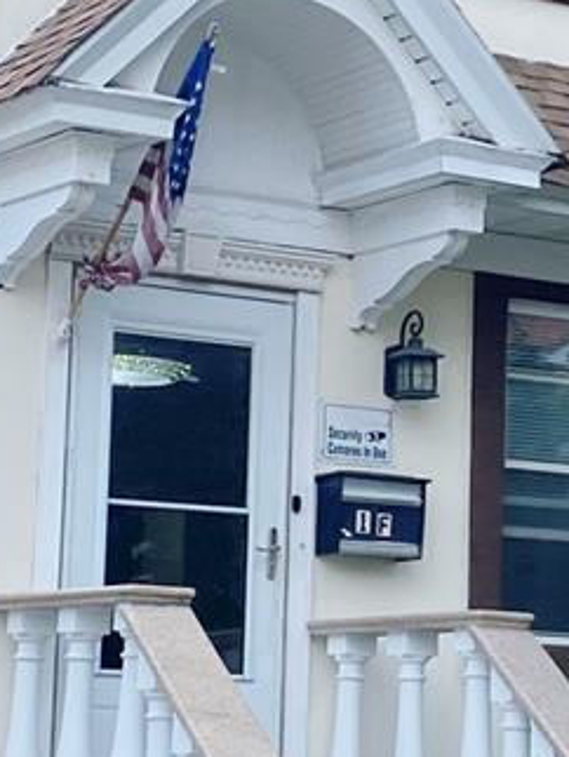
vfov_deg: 15.9
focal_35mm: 124
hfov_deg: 12.0
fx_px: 2714
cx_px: 383
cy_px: 355
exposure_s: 1/1206
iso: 32
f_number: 1.8
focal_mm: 4.25
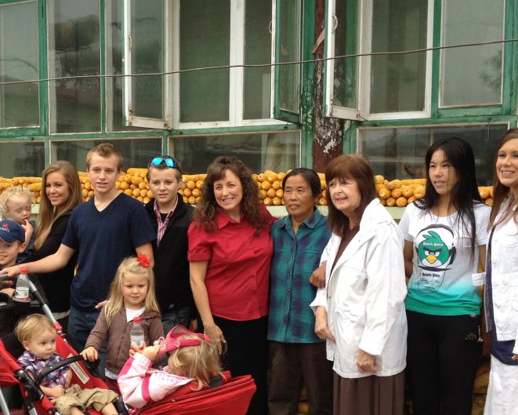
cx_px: 176
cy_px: 261
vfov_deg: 24.5
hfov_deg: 30.3
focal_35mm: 62
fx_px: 951
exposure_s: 1/120
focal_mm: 4.28
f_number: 2.4
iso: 64
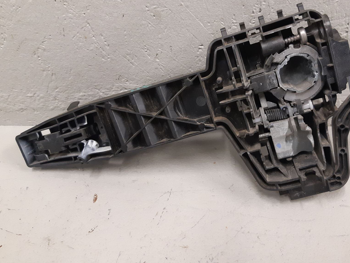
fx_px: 354
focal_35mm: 35
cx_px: 217
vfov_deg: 40.6
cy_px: 112
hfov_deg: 52.1
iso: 250
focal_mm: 3.93
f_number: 1.7
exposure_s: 1/50
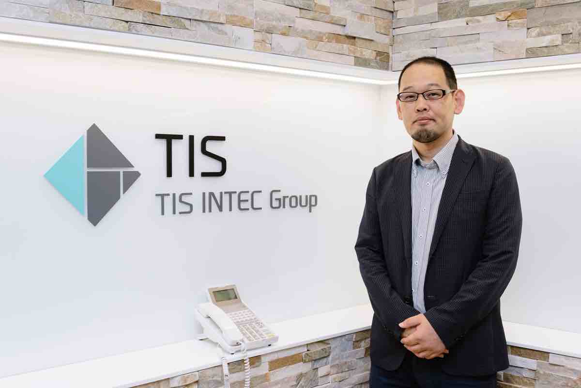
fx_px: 613
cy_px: 194
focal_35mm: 38
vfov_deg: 35.1
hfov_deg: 50.7
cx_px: 290
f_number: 5.6
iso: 400
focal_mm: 38
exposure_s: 1/80
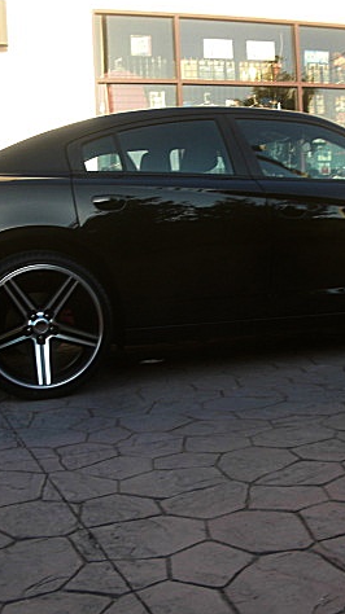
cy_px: 304
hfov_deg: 22.5
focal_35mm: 53
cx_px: 214
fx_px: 863
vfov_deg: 39.2
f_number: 2.8
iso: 50
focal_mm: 6.3
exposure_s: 1/125
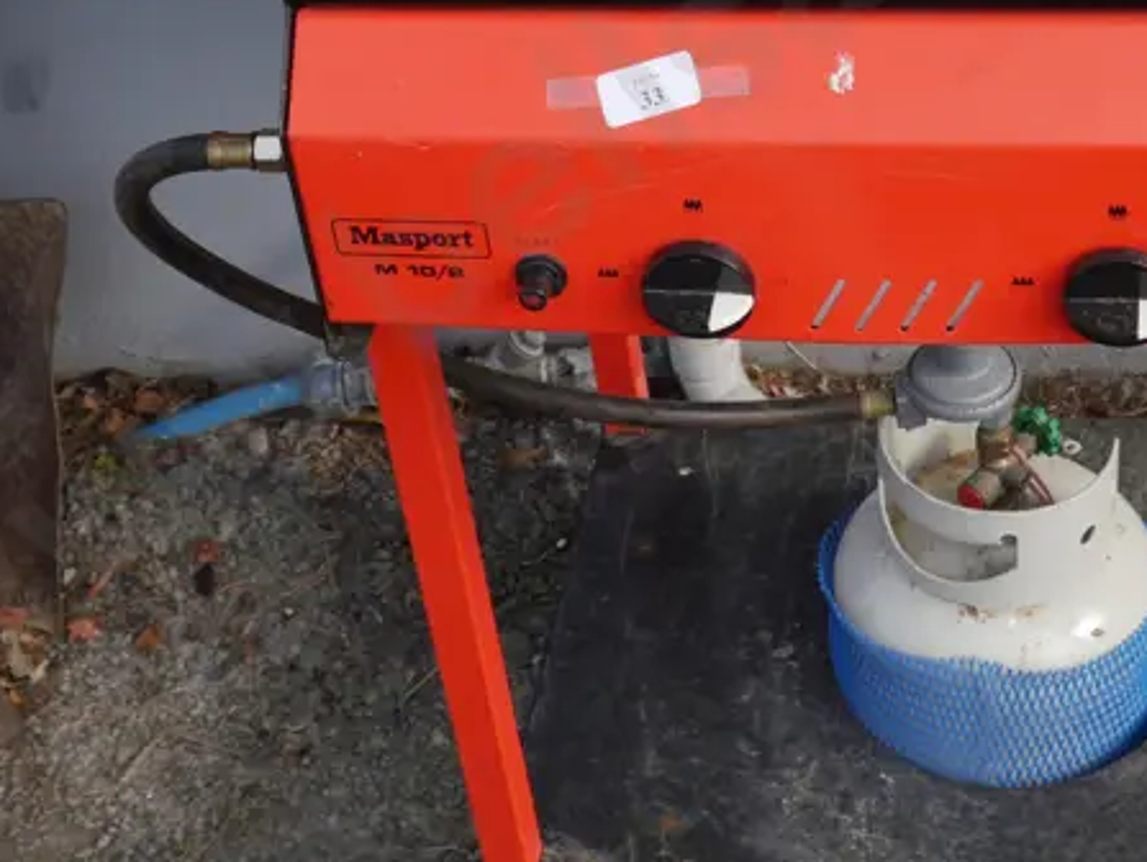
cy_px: -114
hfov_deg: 22.2
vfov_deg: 16.4
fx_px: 2885
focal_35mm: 87
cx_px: 937
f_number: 6.3
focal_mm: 19
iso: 200
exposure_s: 1/200
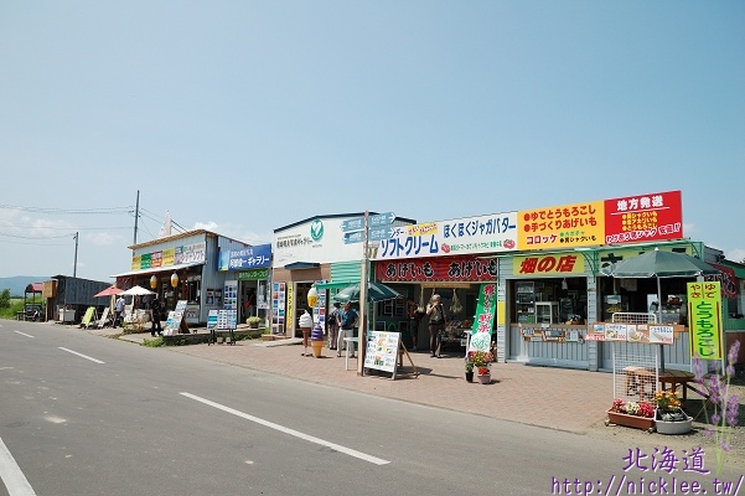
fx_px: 527
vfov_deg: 50.4
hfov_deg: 70.5
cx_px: 372
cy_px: 248
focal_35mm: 26
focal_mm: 17
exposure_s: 1/1000
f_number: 5
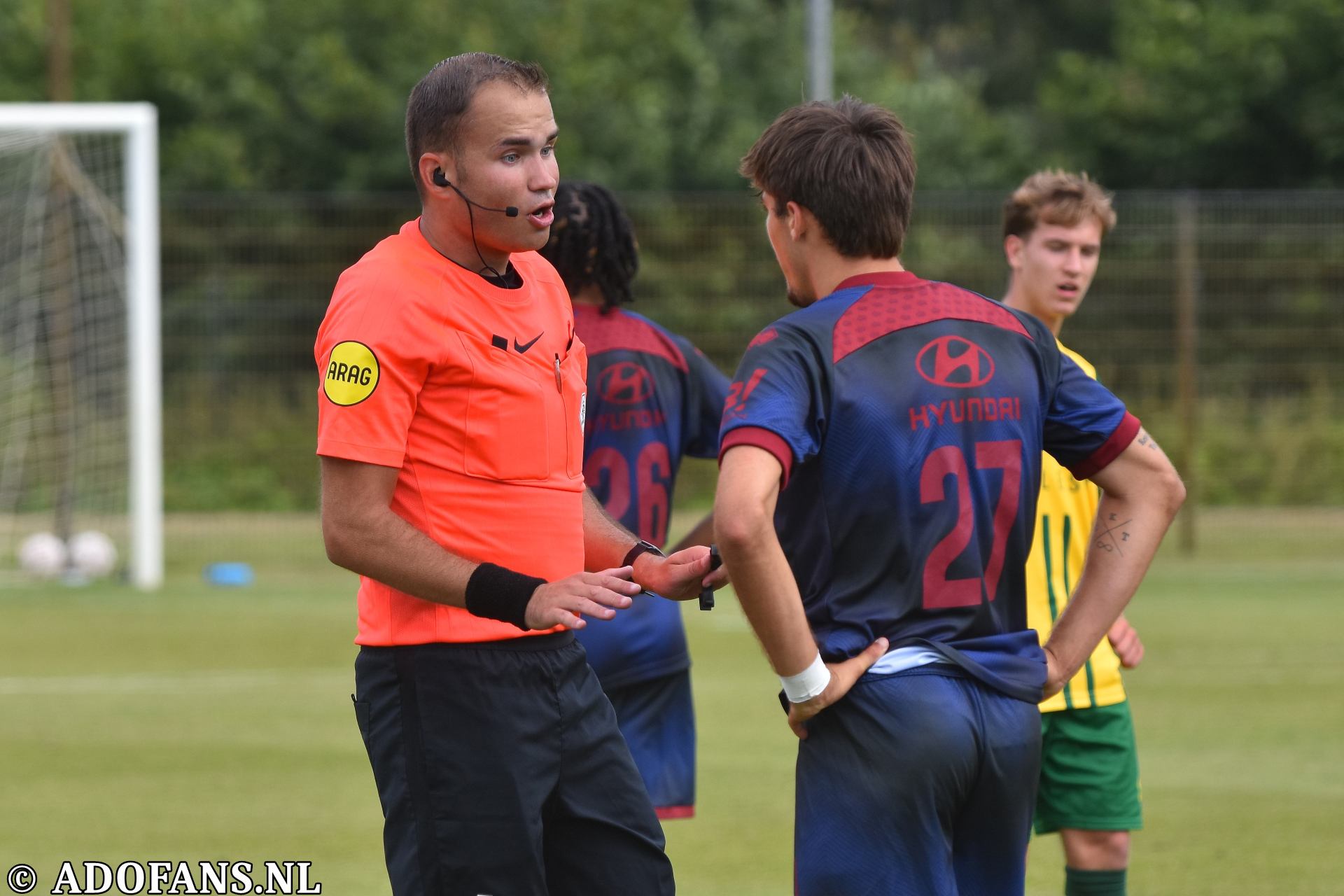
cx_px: 672
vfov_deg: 4.8
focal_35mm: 285
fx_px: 10639
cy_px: 448
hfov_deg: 7.2
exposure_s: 1/1000
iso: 250
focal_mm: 190
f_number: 4
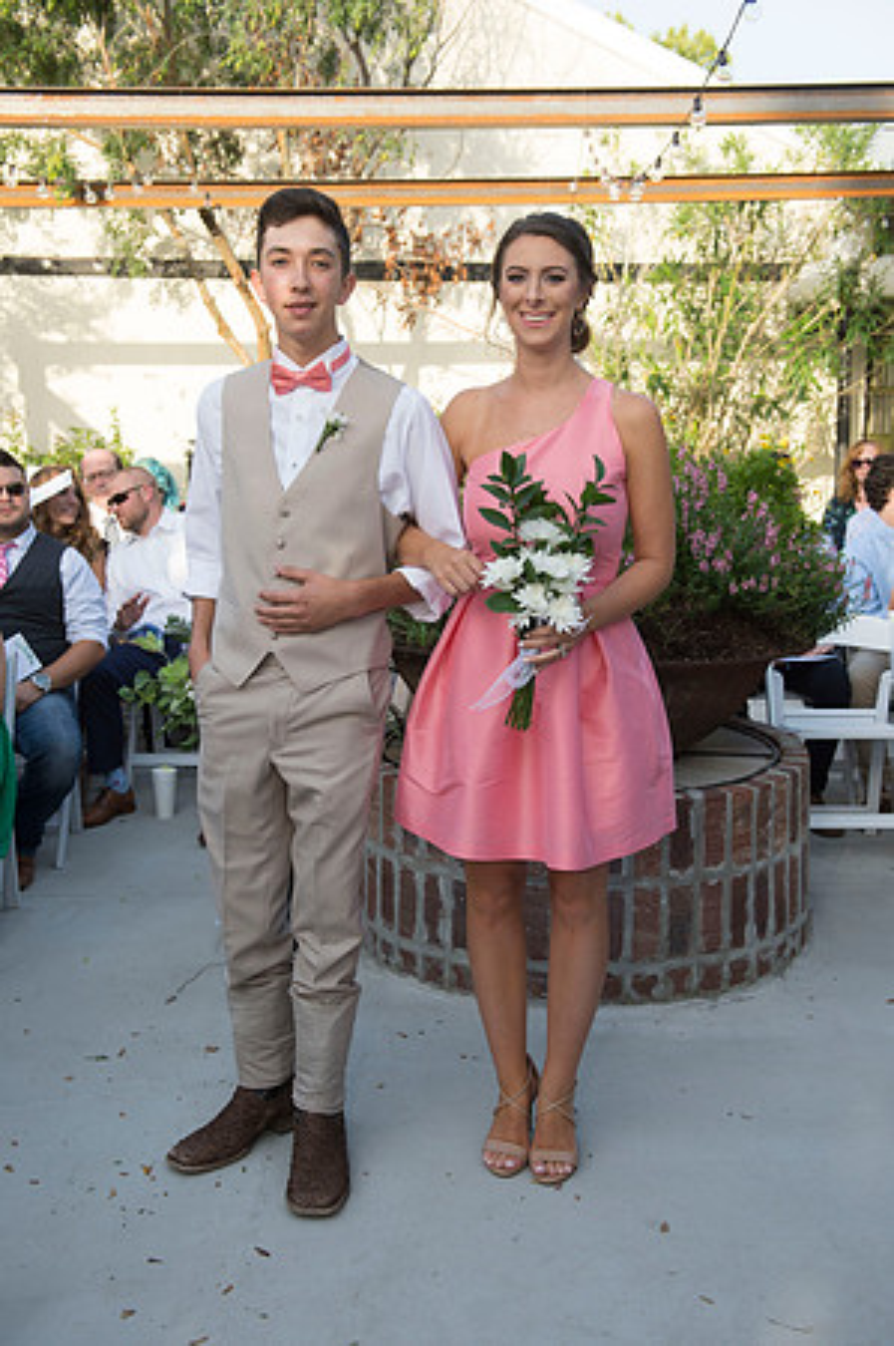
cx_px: 447
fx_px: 1493
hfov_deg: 33.3
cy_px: 673
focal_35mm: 40
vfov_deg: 48.5
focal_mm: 40
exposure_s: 1/640
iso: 500
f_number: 5.6
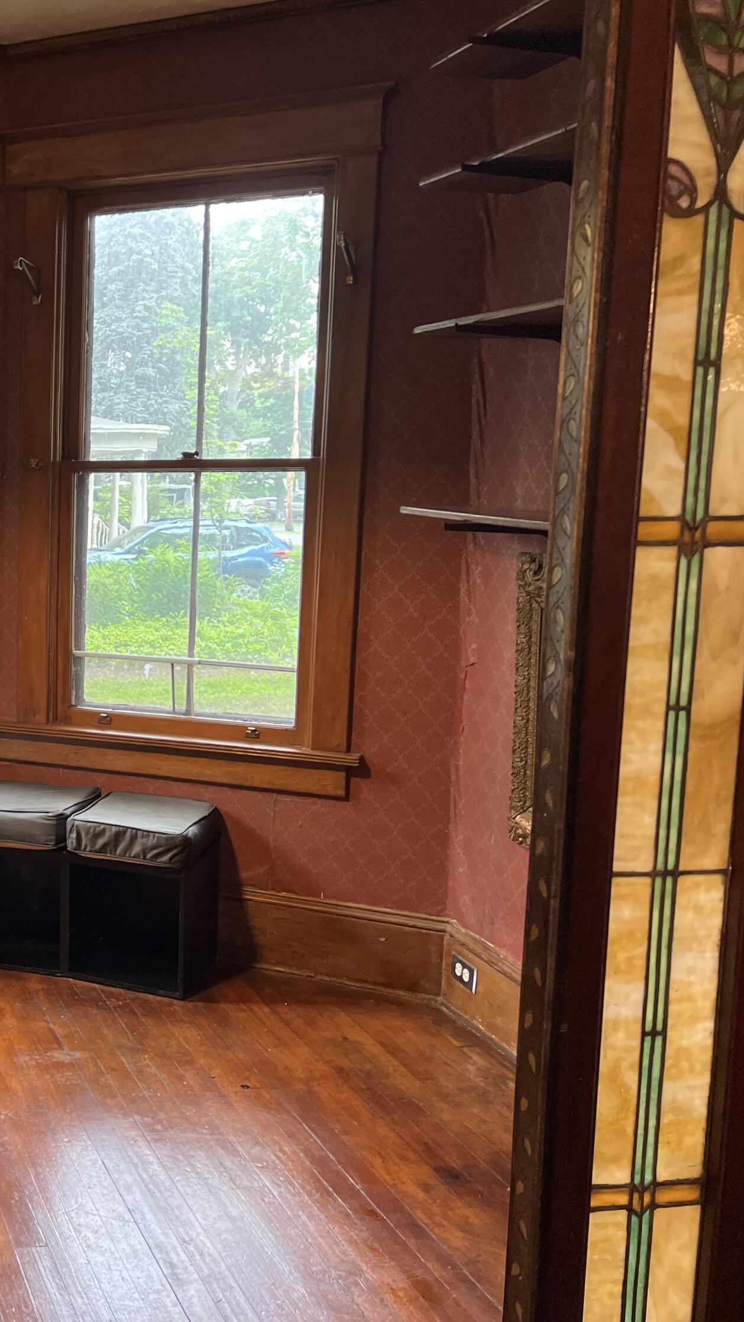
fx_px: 1333
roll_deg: +0.1
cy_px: 659
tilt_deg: -7.1
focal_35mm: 38
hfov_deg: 28.5
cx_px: -59
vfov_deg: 52.8
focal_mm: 5.7
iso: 125
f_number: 1.5
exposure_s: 1/120
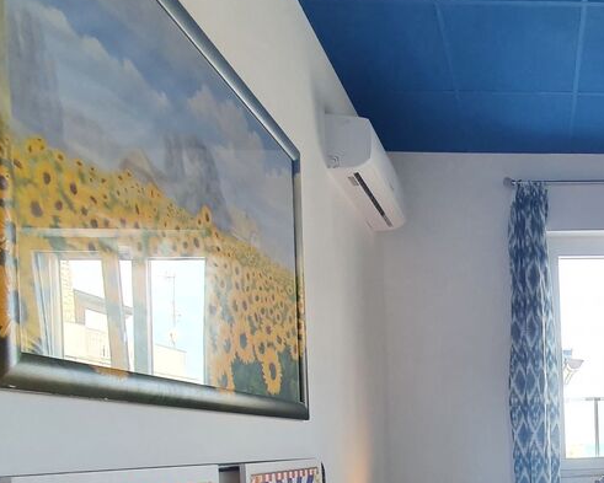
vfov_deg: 42.3
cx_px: 561
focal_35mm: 31
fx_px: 554
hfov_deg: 49.8
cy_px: 456
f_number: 2.2
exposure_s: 1/50
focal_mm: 1.8
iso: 100
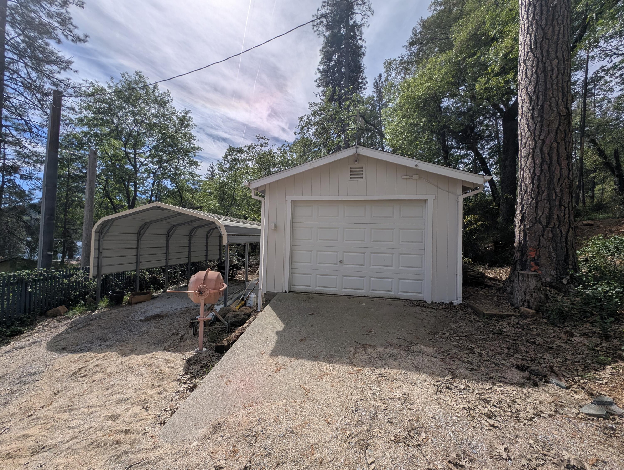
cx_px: 312
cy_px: 235
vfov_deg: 94.6
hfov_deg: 110.5
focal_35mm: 12
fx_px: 217
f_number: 1.95
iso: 41
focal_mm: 2.23
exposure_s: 1/6944
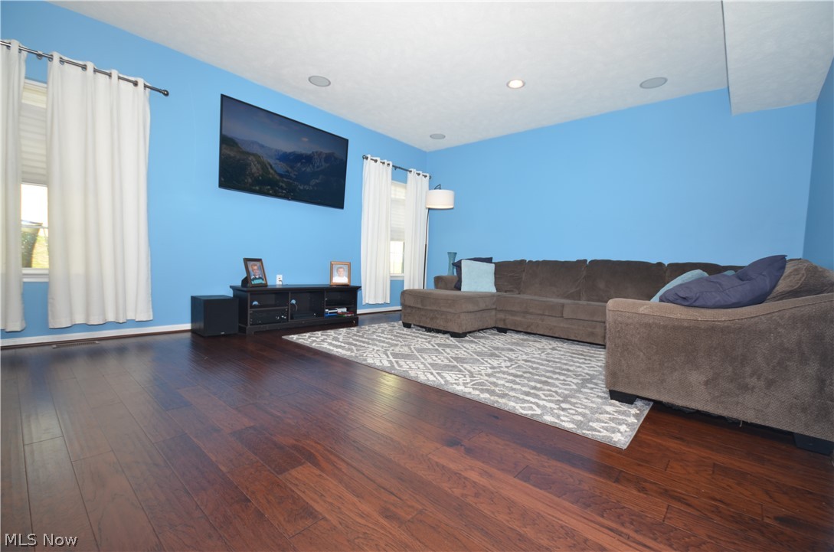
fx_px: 347
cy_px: 276
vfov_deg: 77.1
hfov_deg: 100.5
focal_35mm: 15
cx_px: 417
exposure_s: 1/60
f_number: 5
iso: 200
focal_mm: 10
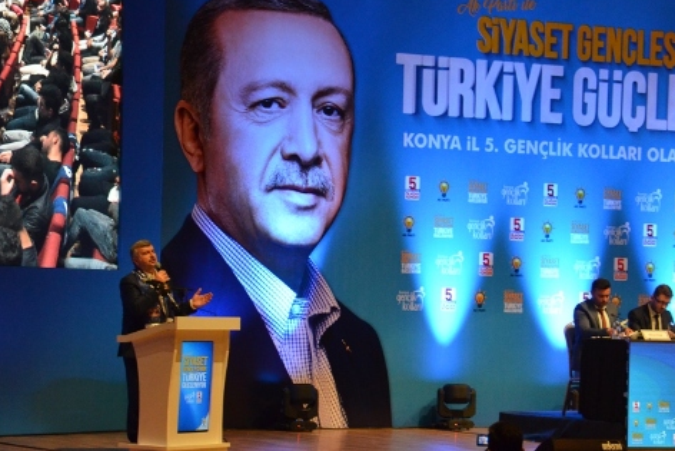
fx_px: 2588
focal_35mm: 138
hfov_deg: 14.9
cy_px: 259
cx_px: 383
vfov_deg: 9.9
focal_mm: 68
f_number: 5.6
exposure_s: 1/125
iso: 3200
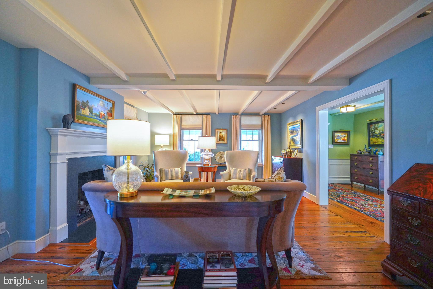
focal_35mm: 16
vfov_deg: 73.8
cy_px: 144
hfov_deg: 96.7
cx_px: 216
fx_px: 192
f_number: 4
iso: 1600
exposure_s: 1/160
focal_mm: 16
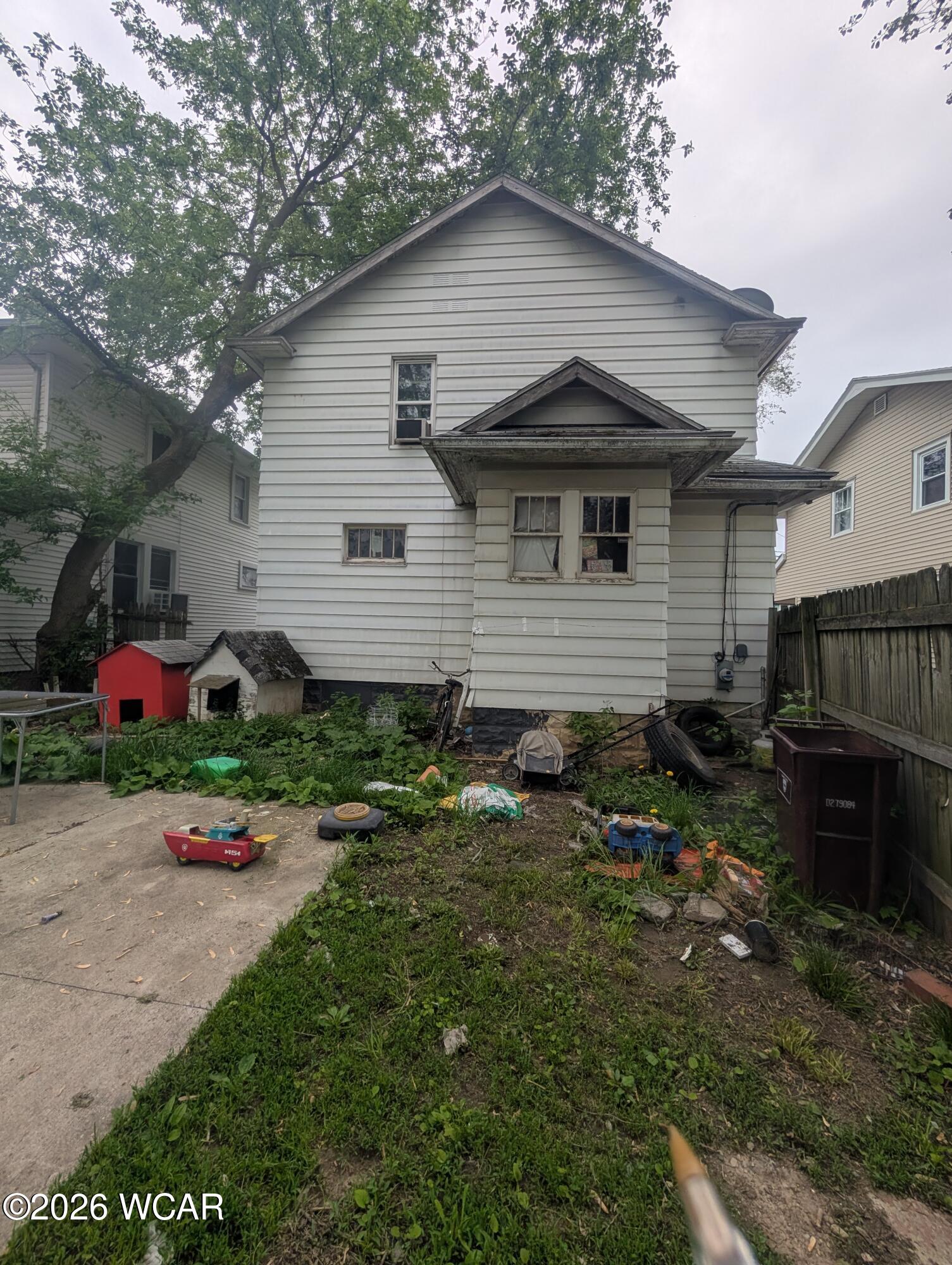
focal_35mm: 12
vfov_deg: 110.5
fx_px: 439
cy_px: 632
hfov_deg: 94.6
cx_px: 476
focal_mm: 2.02
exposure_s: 1/813
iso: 49
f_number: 1.7
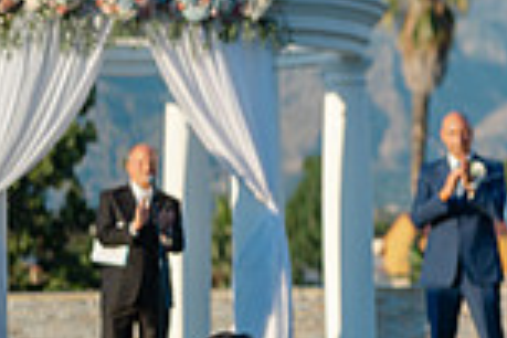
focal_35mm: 189
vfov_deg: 7.3
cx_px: 729
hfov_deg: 10.5
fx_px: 2662
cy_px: 214
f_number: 1.8
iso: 64
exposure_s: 1/2000
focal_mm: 50
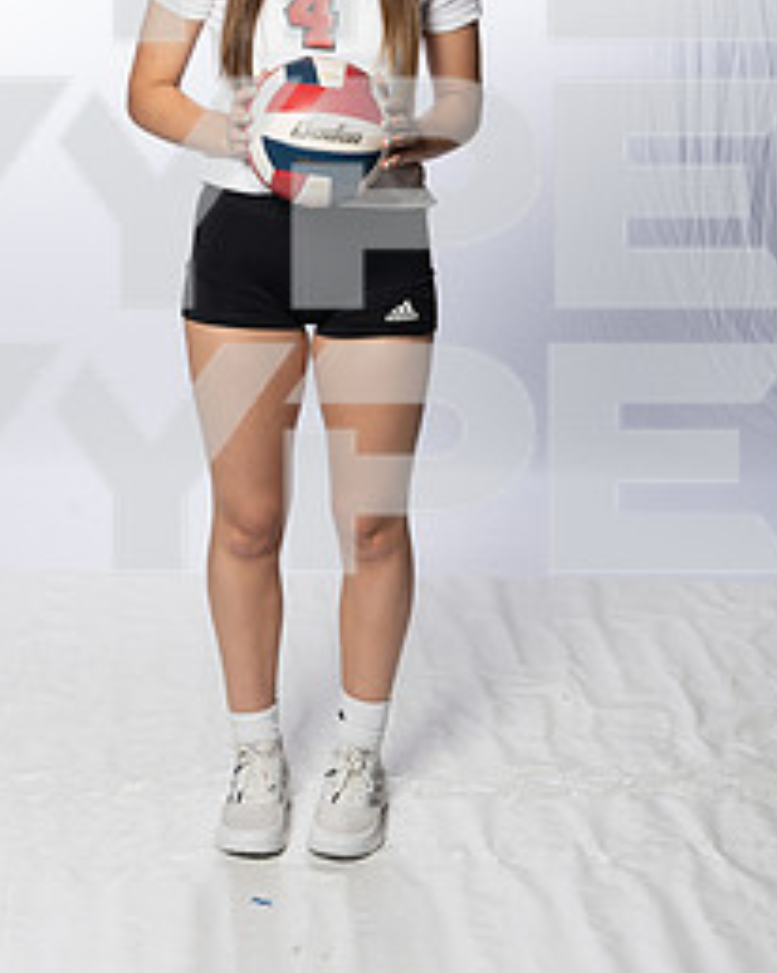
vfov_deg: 24.4
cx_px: 249
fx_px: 2216
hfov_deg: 19.8
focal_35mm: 77
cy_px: 196
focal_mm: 47
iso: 640
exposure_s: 1/250
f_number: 8
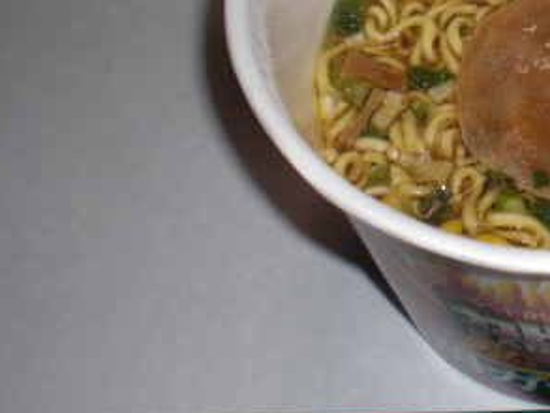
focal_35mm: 83
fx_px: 1319
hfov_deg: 22.4
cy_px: 58
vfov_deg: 17.6
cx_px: 582
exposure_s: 1/60
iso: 64
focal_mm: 6.3
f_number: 3.1
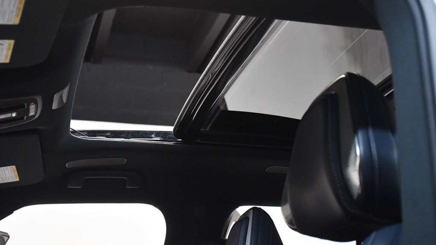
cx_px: 219
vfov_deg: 20.0
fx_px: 694
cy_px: 106
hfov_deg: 34.9
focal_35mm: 60
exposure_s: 1/60
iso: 4500
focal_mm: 38
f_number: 4.2
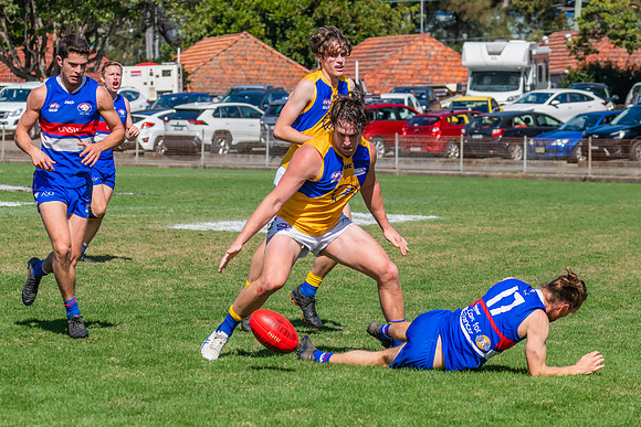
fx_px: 4288
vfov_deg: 5.7
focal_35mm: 241
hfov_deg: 8.5
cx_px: 328
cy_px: 146
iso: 800
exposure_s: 1/1600
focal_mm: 170
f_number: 8
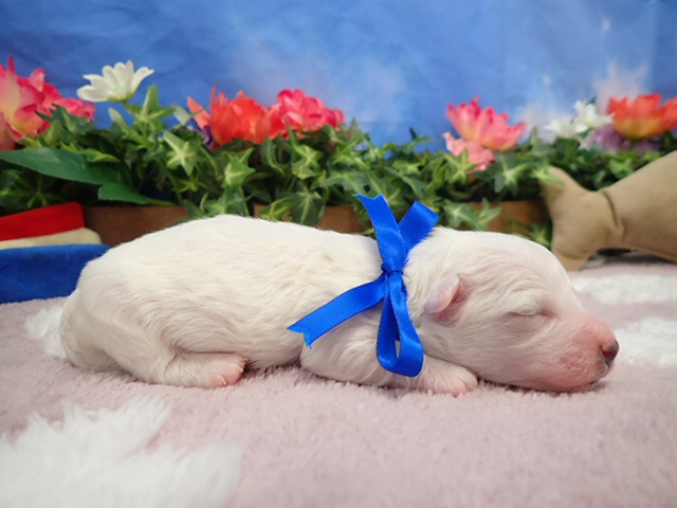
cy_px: 254
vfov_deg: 54.9
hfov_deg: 69.4
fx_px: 489
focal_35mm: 25
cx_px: 338
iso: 400
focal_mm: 4.5
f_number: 2
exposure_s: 1/100
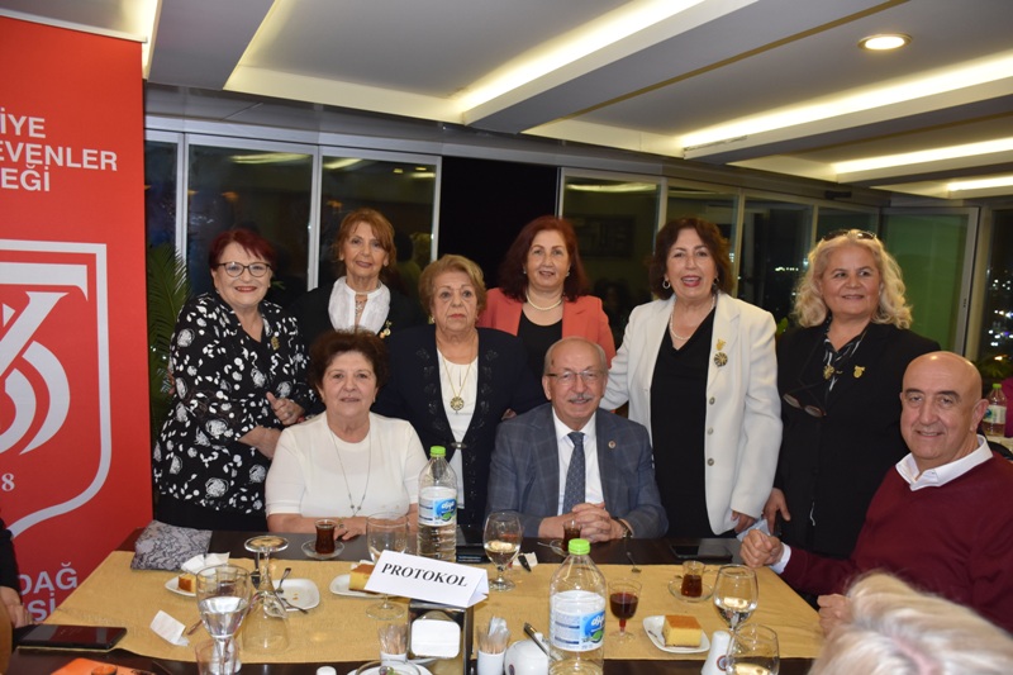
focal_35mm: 30
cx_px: 506
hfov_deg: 61.9
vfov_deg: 43.6
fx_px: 844
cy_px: 338
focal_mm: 20
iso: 800
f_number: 3.5
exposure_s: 1/60
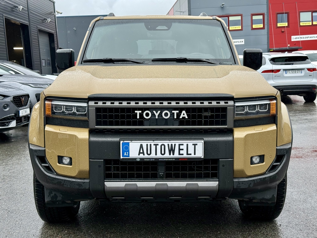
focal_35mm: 48
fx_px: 440
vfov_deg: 30.3
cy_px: 119
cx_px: 158
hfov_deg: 39.7
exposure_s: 1/2494
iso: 64
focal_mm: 6.76
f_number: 1.78
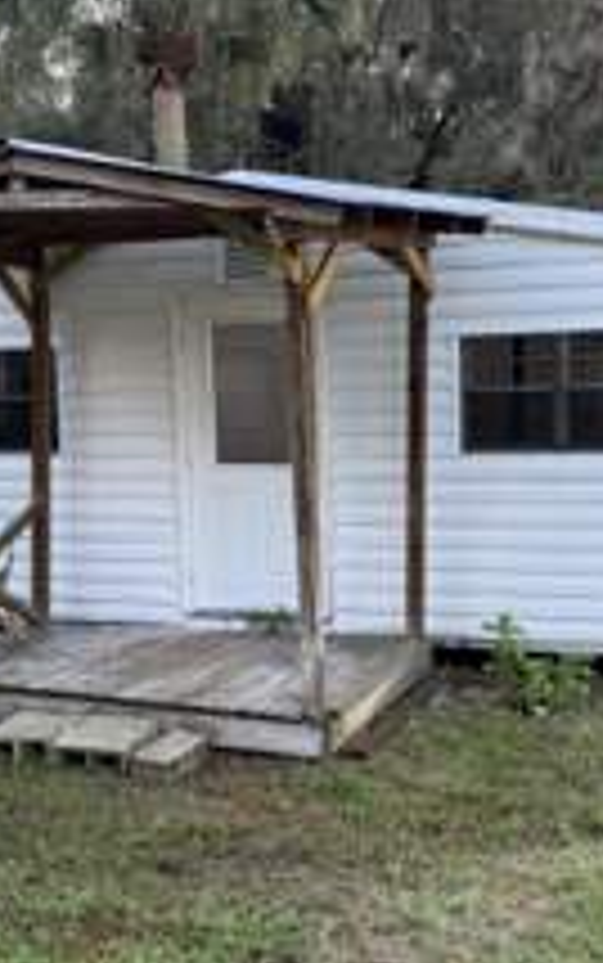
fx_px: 1497
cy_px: 551
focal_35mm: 57
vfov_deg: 35.6
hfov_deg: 22.7
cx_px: 374
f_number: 1.78
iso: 100
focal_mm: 6.76
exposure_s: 1/430
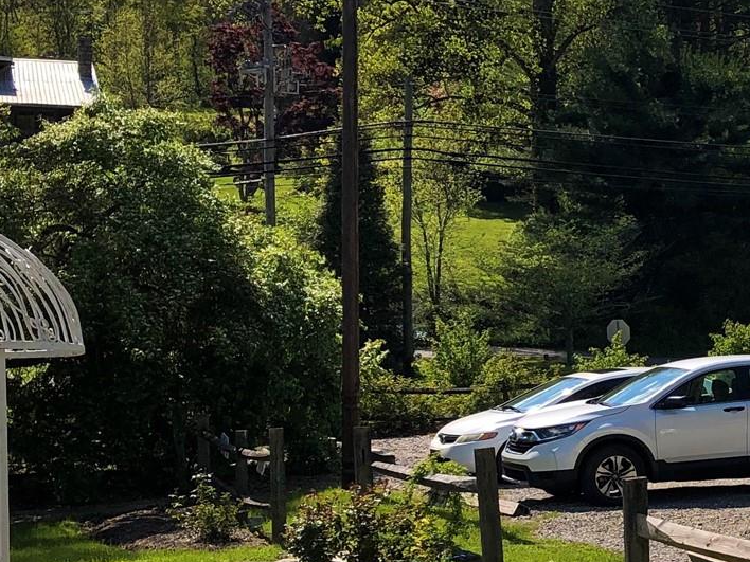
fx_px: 1755
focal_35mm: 81
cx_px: 996
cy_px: 369
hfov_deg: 21.6
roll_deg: -1.3
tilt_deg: -3.8
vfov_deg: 18.2
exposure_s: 1/1919
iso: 20
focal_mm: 3.99
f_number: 1.8
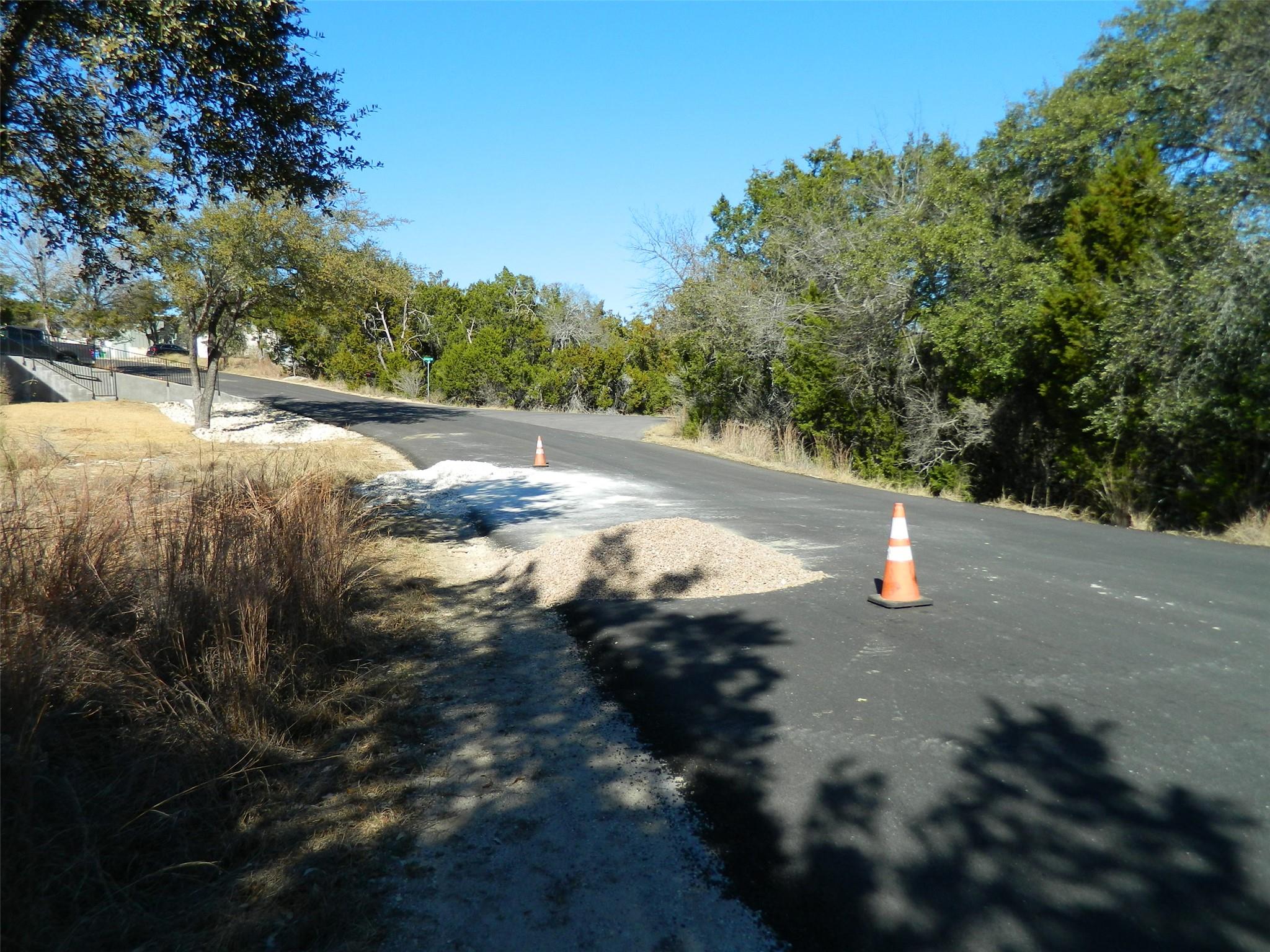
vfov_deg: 54.9
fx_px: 917
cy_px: 476
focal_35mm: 25
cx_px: 635
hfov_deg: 69.4
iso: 80
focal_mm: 4.5
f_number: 3.1
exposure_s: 1/800
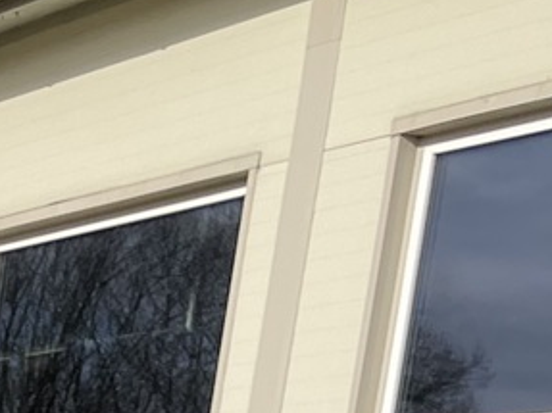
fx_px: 2311
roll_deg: -5.1
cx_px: -779
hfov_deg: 11.3
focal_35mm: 145
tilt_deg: -9.6
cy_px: 1033
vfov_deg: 9.1
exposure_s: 1/5814
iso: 32
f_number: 1.6
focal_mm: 4.2
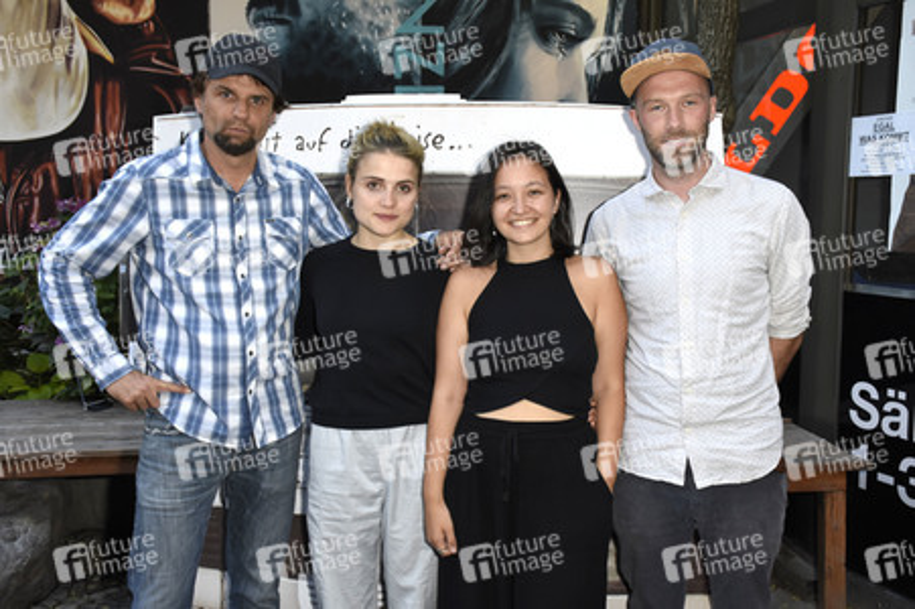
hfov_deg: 49.6
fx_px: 990
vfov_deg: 34.2
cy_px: 304
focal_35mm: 39
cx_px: 458
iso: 800
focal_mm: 26
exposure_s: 1/160
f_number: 6.3
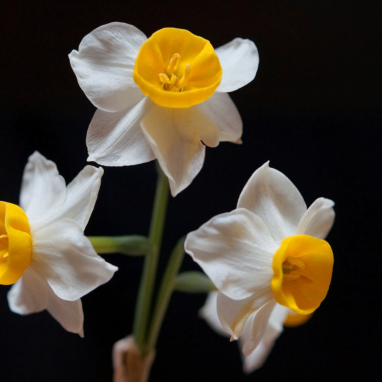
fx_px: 724
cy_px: 192
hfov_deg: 29.5
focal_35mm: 58
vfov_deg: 29.6
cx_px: 159
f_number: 4
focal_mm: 30
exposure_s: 1/160
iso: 1250
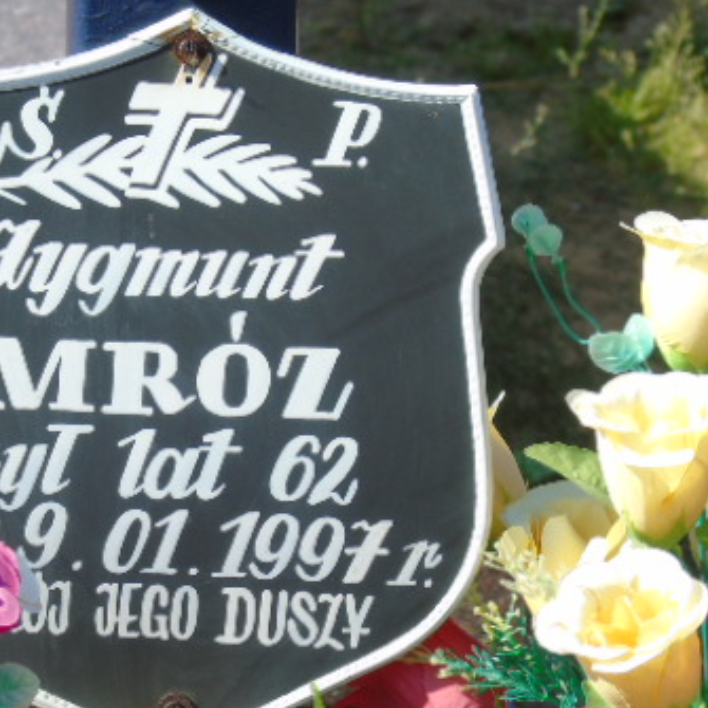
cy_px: 364
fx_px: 8284
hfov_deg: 4.9
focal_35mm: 358
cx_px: 201
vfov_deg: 4.9
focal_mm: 38
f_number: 4.7
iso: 80
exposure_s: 1/250
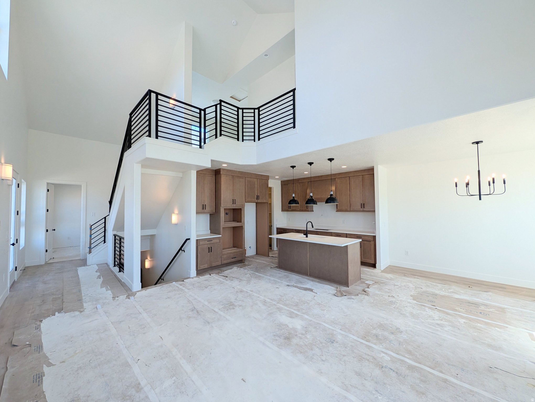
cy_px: 201
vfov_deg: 94.6
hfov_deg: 110.5
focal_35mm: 12
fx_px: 186
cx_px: 268
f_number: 1.7
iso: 53
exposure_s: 1/412
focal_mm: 2.02
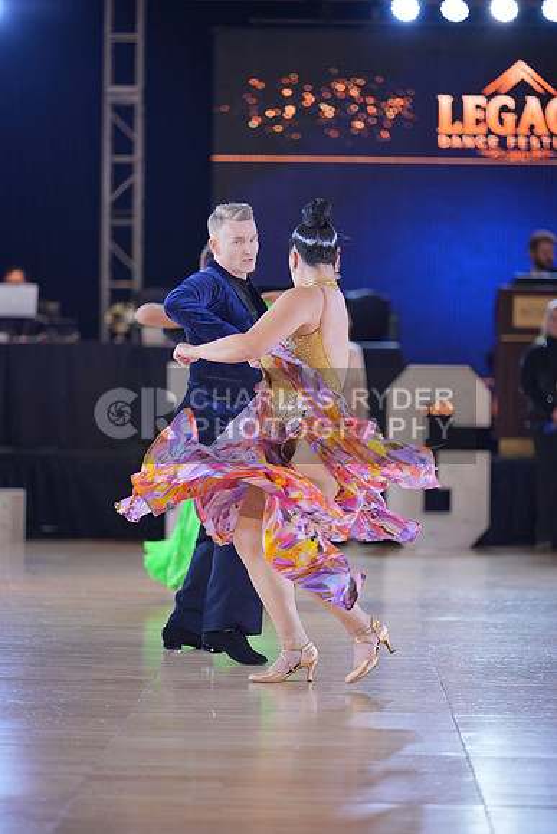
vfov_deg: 16.6
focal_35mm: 123
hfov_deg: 11.2
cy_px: 417
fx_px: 2853
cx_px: 278
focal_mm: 123
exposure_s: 1/500
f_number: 2
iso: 1000
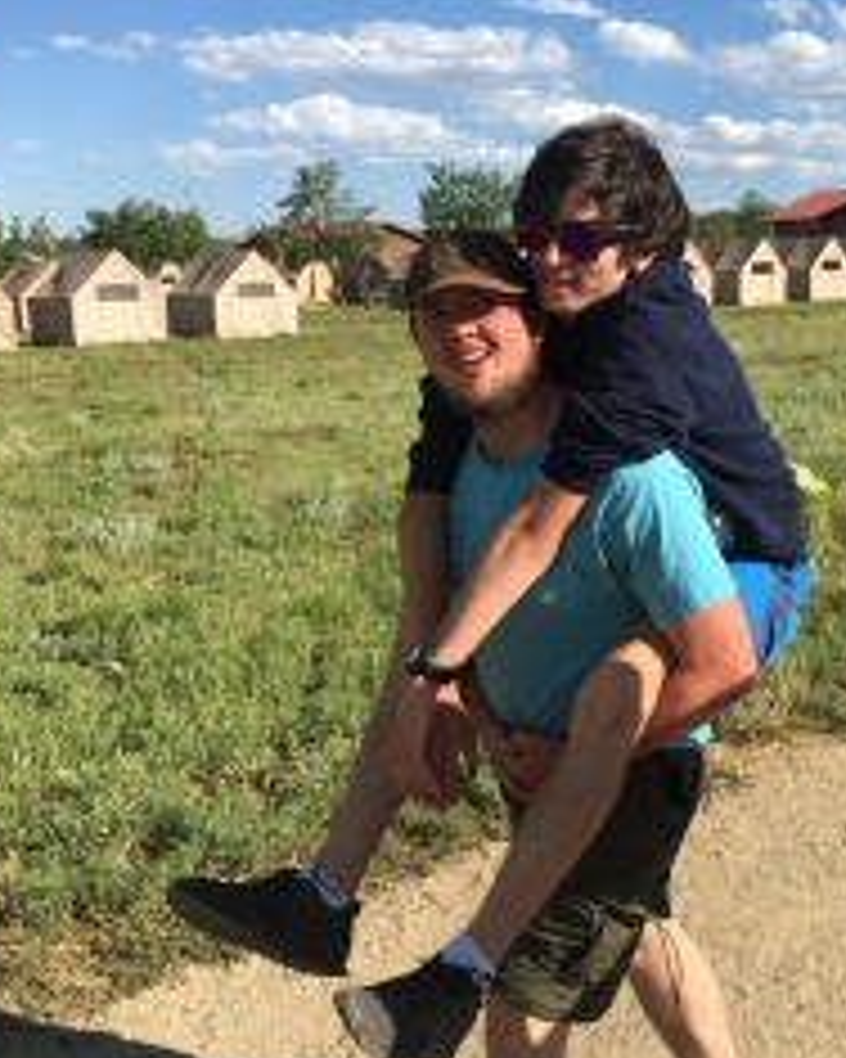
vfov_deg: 42.0
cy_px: 531
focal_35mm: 44
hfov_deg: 33.9
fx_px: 1377
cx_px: 549
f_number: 2.2
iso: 25
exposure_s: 1/1451
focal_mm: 4.15
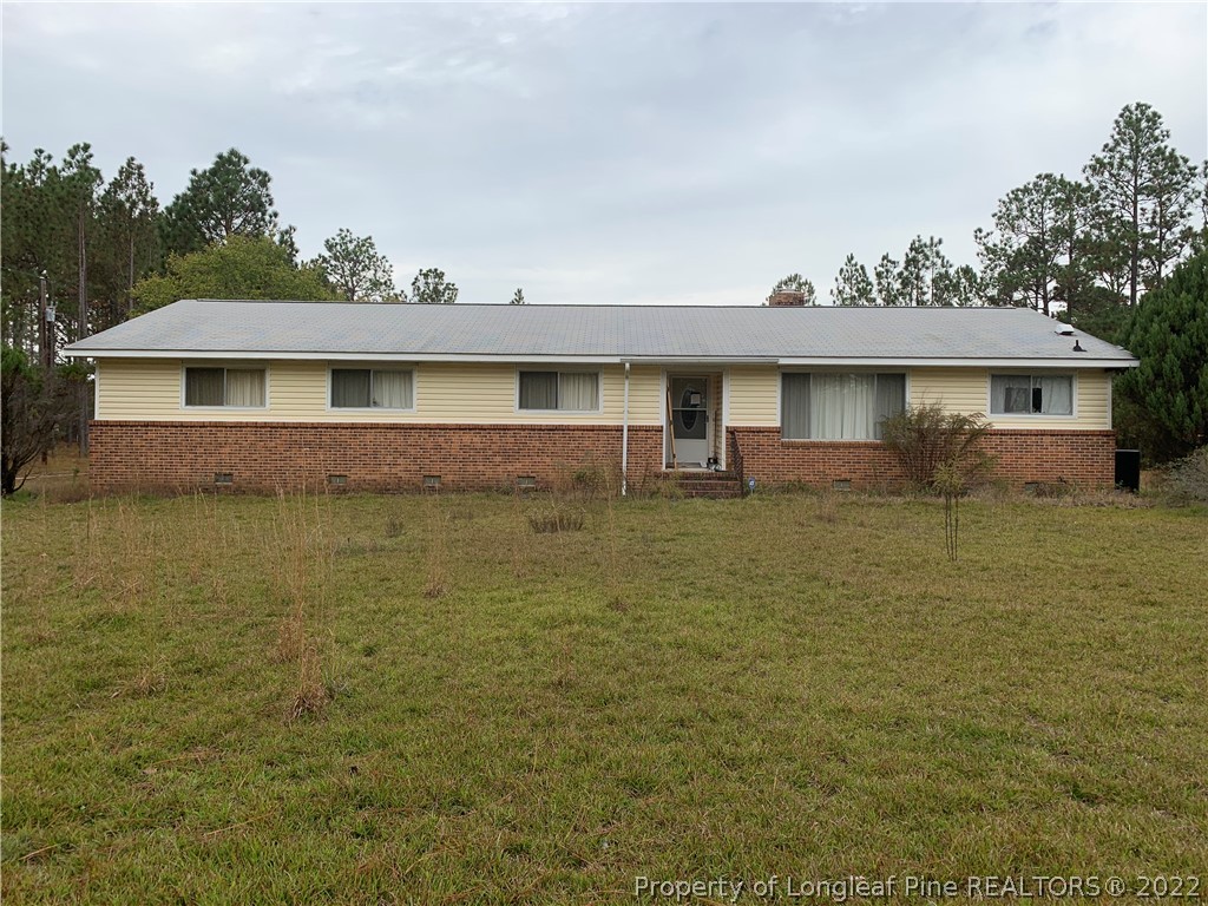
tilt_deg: -0.5
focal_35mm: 26
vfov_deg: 53.1
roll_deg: -0.8
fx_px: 907
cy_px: 453
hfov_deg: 67.3
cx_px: 604
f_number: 1.8
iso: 25
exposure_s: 1/1689
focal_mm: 4.25
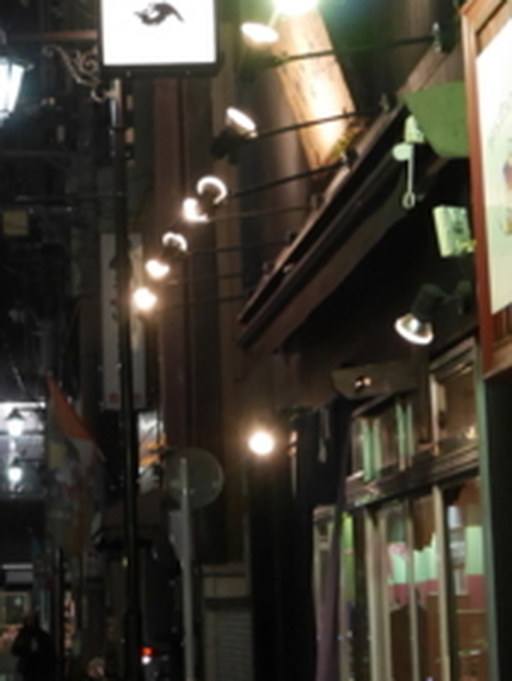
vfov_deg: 16.4
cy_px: 237
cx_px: -16
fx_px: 2362
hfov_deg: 12.2
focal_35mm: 120
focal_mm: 23
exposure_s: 1/60
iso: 2500
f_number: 4.9
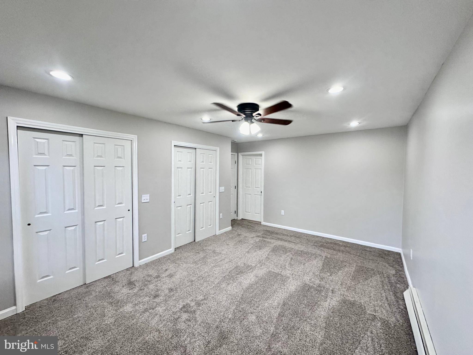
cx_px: 236
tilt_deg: -2.4
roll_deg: -0.8
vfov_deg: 85.7
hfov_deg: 102.1
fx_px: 191
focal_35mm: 14
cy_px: 178
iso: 200
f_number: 2.2
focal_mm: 2.22
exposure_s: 1/120
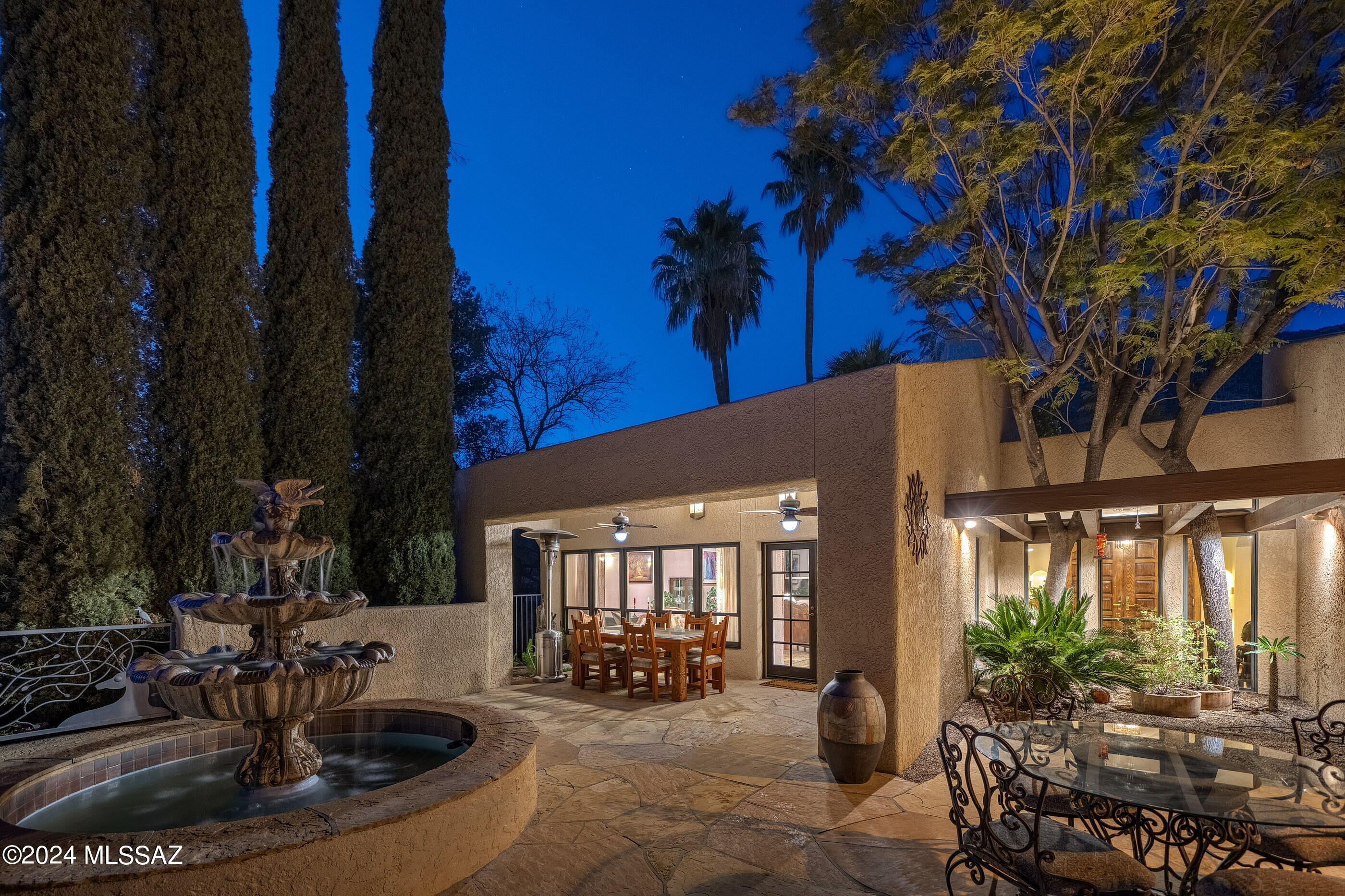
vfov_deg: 85.4
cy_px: 448
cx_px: 672
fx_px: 486
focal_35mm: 13
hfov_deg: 108.3
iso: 400
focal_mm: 13
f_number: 4
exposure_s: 1/5
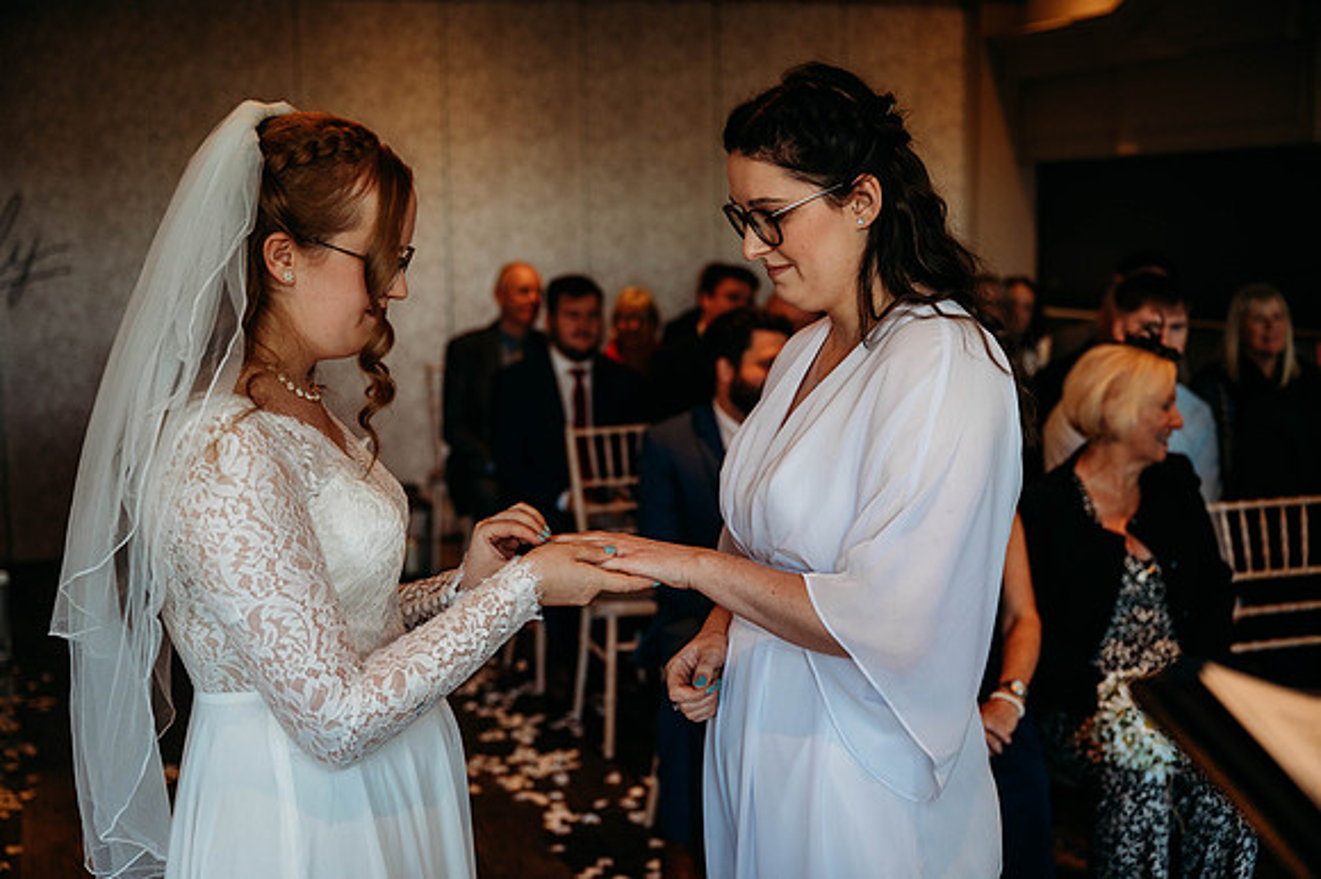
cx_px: 660
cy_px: 440
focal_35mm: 49
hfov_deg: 40.4
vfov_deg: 27.5
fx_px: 1797
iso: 450
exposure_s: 1/200
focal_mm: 49
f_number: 3.2
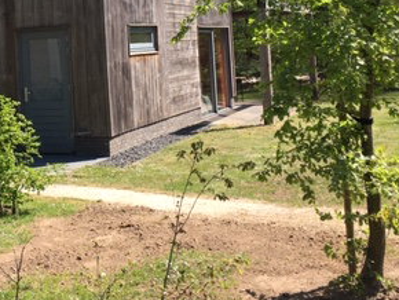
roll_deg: +2.2
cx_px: 56
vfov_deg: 22.2
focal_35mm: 64
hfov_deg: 29.3
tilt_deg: +3.5
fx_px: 738
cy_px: 6
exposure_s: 1/569
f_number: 2.2
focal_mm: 4.15
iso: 25
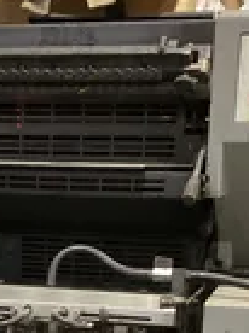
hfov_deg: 16.3
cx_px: 56
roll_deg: +2.3
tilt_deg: -14.2
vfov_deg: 20.1
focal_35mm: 90
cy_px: 422
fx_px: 866
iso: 400
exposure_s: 1/33
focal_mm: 3.3
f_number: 2.4
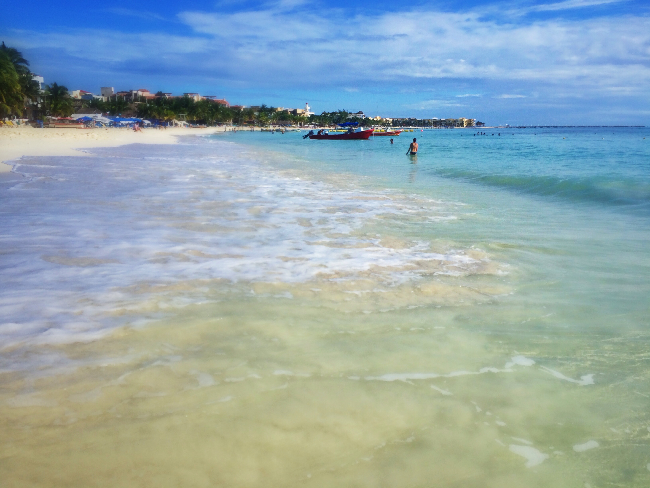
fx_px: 563
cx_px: 325
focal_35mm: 30
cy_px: 244
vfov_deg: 46.8
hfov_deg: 60.0
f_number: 2.2
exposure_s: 1/4566
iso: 40
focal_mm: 4.12
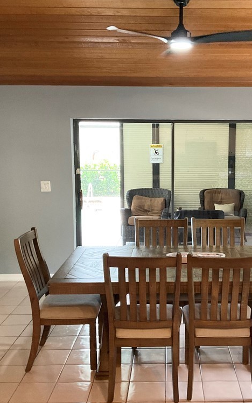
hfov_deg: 30.2
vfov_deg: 47.2
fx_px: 462
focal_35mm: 42
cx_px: 180
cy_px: 197
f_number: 1.8
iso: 200
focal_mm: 3
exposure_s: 1/60
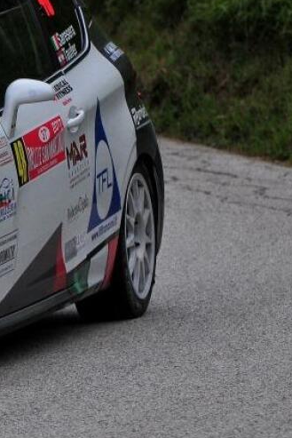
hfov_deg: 2.0
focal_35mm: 674
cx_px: -122
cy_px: 134
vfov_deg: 3.1
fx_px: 8197
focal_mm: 185
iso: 200
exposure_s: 1/1250
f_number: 6.3
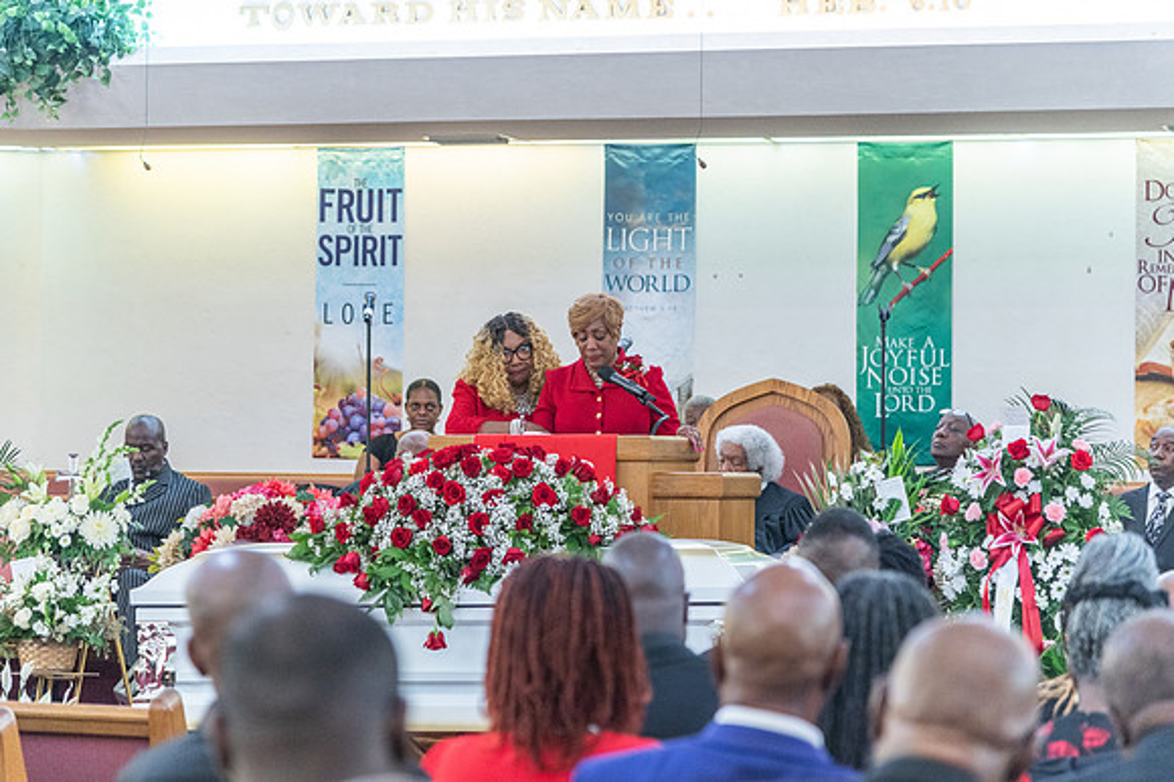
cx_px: 571
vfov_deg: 11.1
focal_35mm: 124
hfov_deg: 16.5
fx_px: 4038
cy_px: 380
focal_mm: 120
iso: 1600
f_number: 4
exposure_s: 1/100
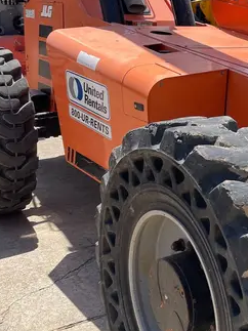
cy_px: 102
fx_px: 564
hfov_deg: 23.9
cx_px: 238
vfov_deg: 32.4
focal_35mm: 59
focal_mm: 4.2
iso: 32
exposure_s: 1/2564
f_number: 1.6
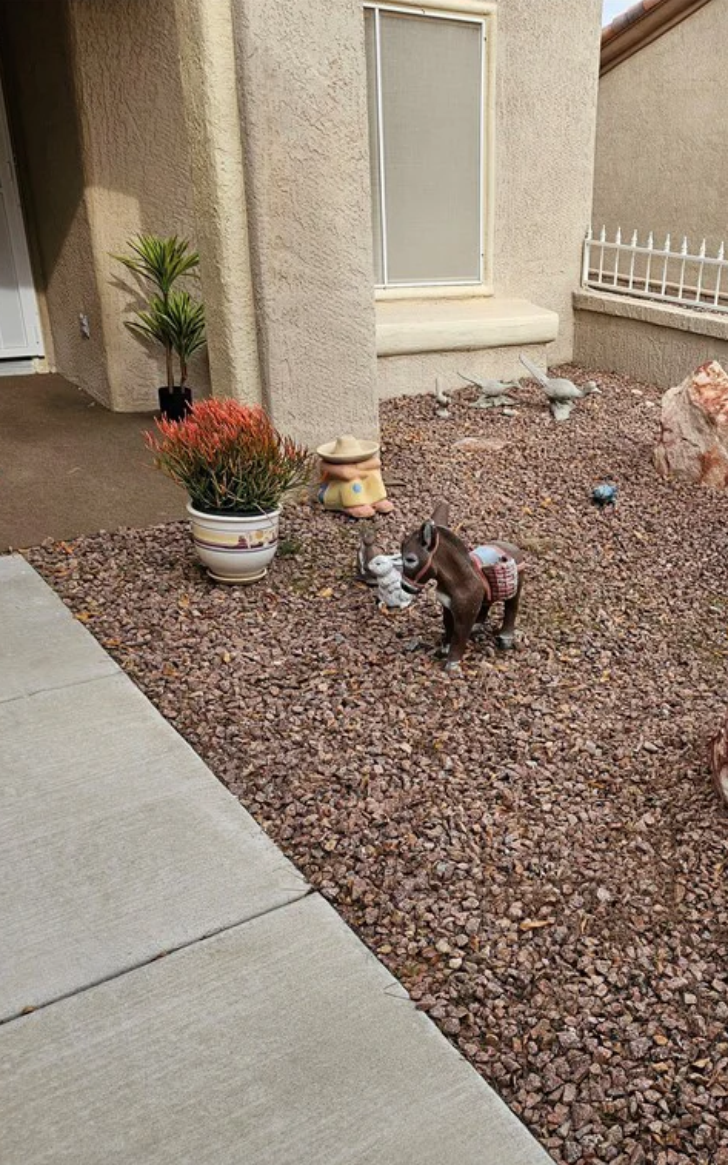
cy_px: 588
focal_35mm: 33
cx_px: 594
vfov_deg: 58.1
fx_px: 1048
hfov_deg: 36.8
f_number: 1.7
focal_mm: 6.3
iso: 12
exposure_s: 1/596
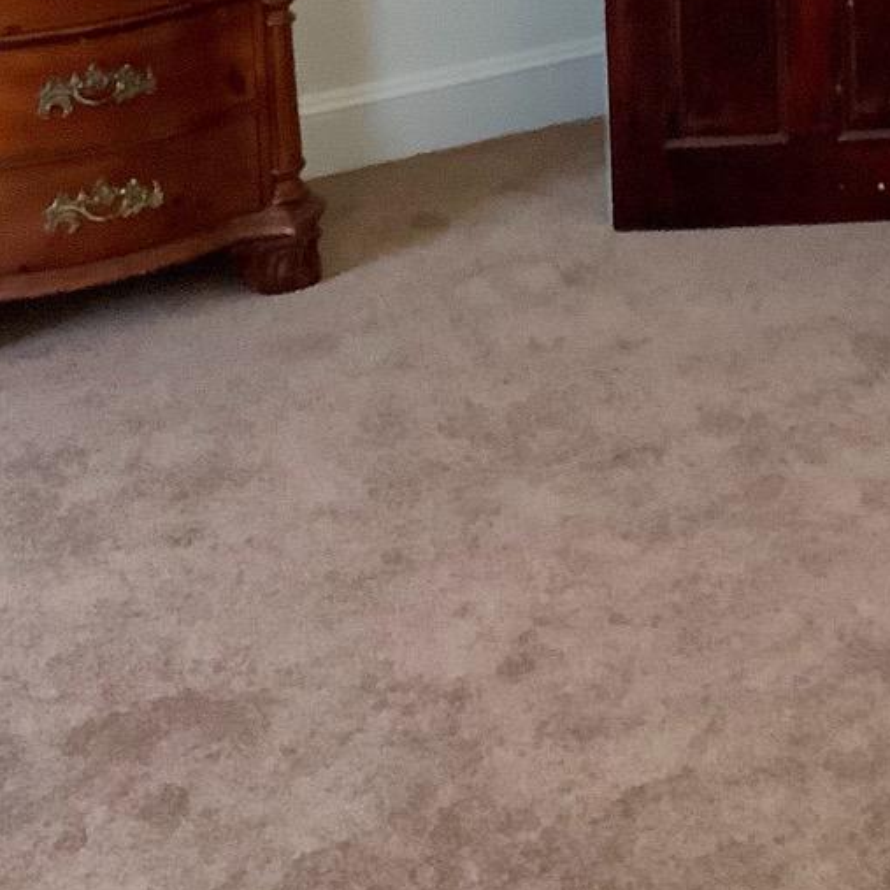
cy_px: -169
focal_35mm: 83
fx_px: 2414
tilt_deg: -9.5
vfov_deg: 19.7
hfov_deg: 20.7
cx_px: 700
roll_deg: +1.4
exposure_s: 1/60
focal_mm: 3.3
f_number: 2.4
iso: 250
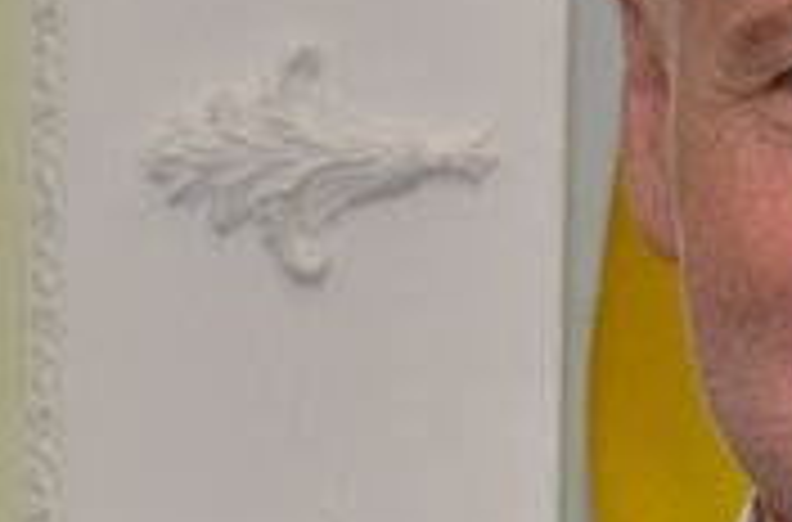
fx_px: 12561
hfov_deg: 3.6
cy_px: 830
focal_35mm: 573
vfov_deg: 2.4
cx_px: -94
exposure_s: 1/250
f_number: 4.8
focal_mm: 48
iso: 800
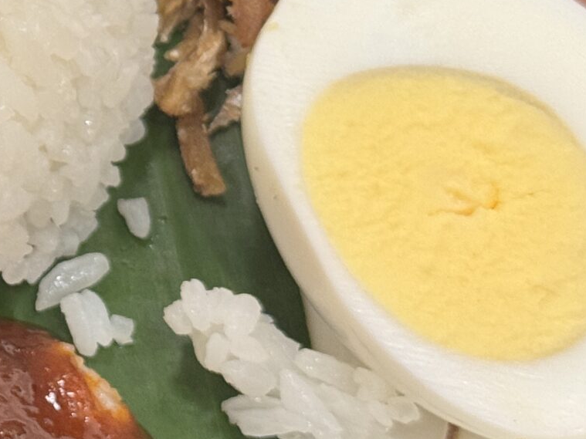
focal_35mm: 162
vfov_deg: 9.1
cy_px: -47
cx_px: -368
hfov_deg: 11.5
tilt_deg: -49.6
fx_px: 2742
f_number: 1.78
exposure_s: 1/50
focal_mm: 6.76
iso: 160
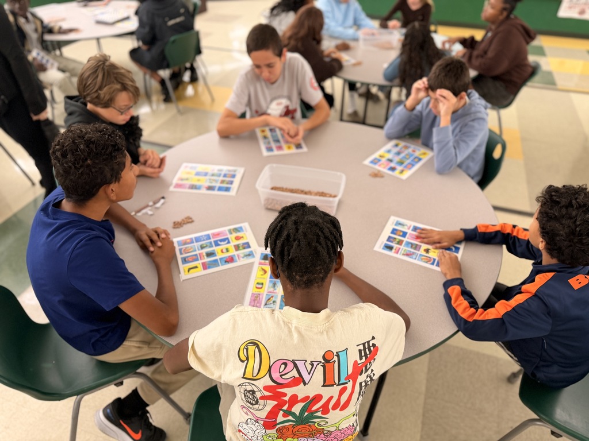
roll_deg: -0.1
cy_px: 220
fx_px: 408
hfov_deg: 71.6
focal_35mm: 24
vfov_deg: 56.8
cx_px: 294
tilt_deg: -39.7
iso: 200
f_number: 1.78
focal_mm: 6.76
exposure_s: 1/60
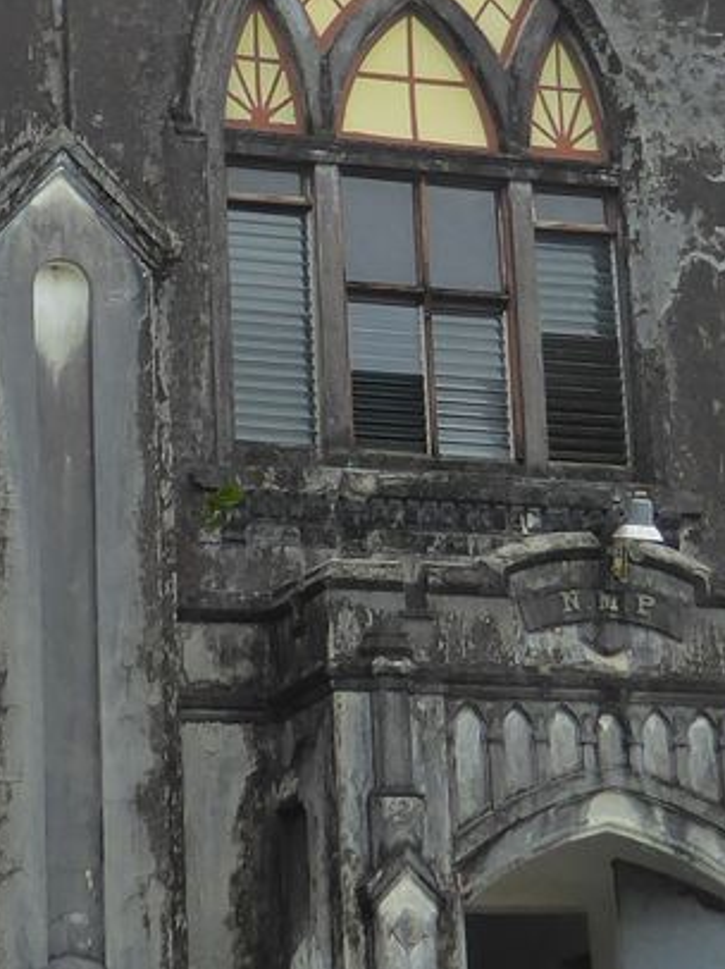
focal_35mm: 134
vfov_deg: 14.6
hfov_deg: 11.0
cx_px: 277
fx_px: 3746
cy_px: 205
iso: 125
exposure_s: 1/250
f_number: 3.6
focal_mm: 5.8
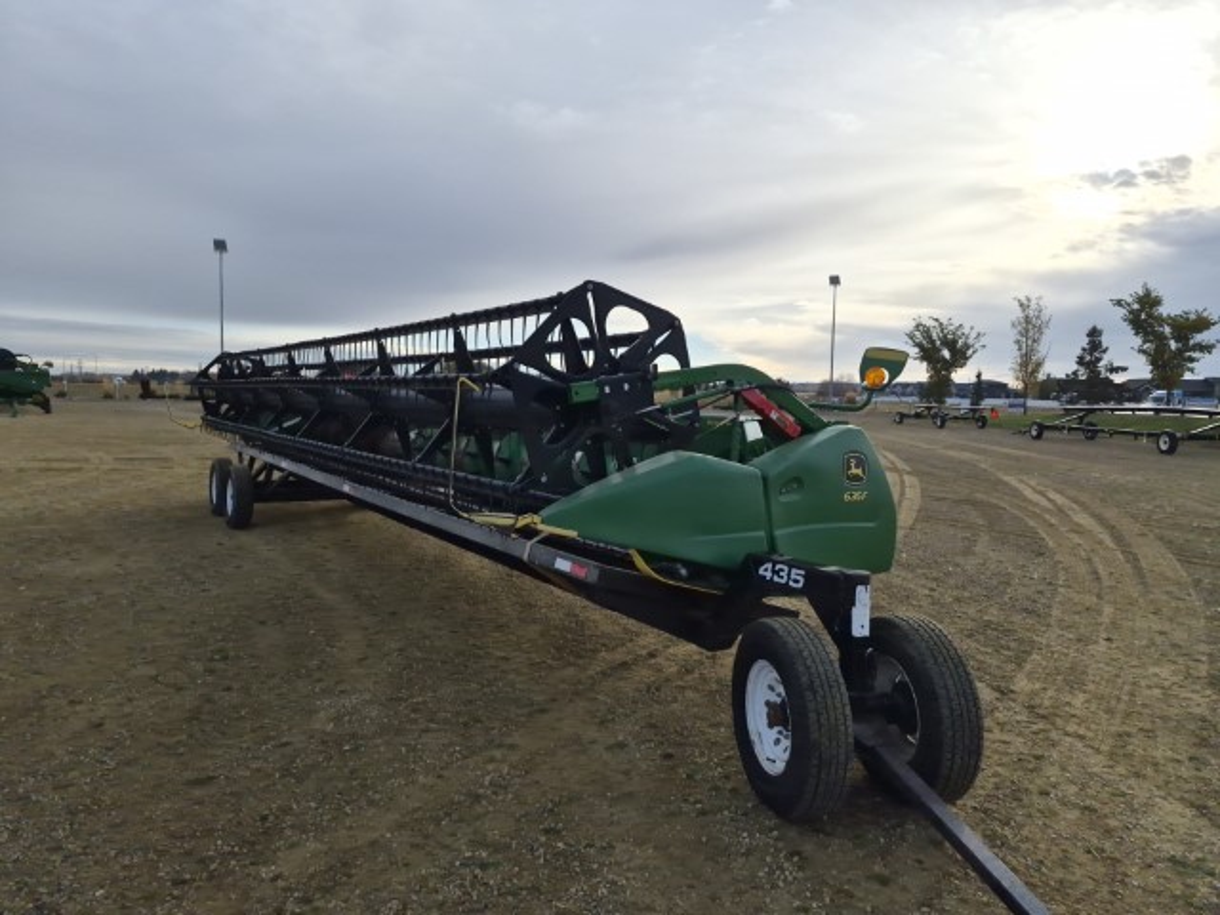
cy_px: 458
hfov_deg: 73.9
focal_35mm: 23
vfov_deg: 58.9
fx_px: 811
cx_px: 610
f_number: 1.8
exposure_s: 1/7696
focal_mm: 5.4
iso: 50
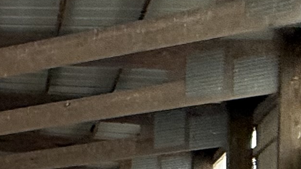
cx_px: -548
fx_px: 782
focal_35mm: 98
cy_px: 404
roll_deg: -0.5
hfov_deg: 12.3
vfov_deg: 10.6
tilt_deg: -0.7
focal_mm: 2.22
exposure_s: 1/99
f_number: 2.2
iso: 125
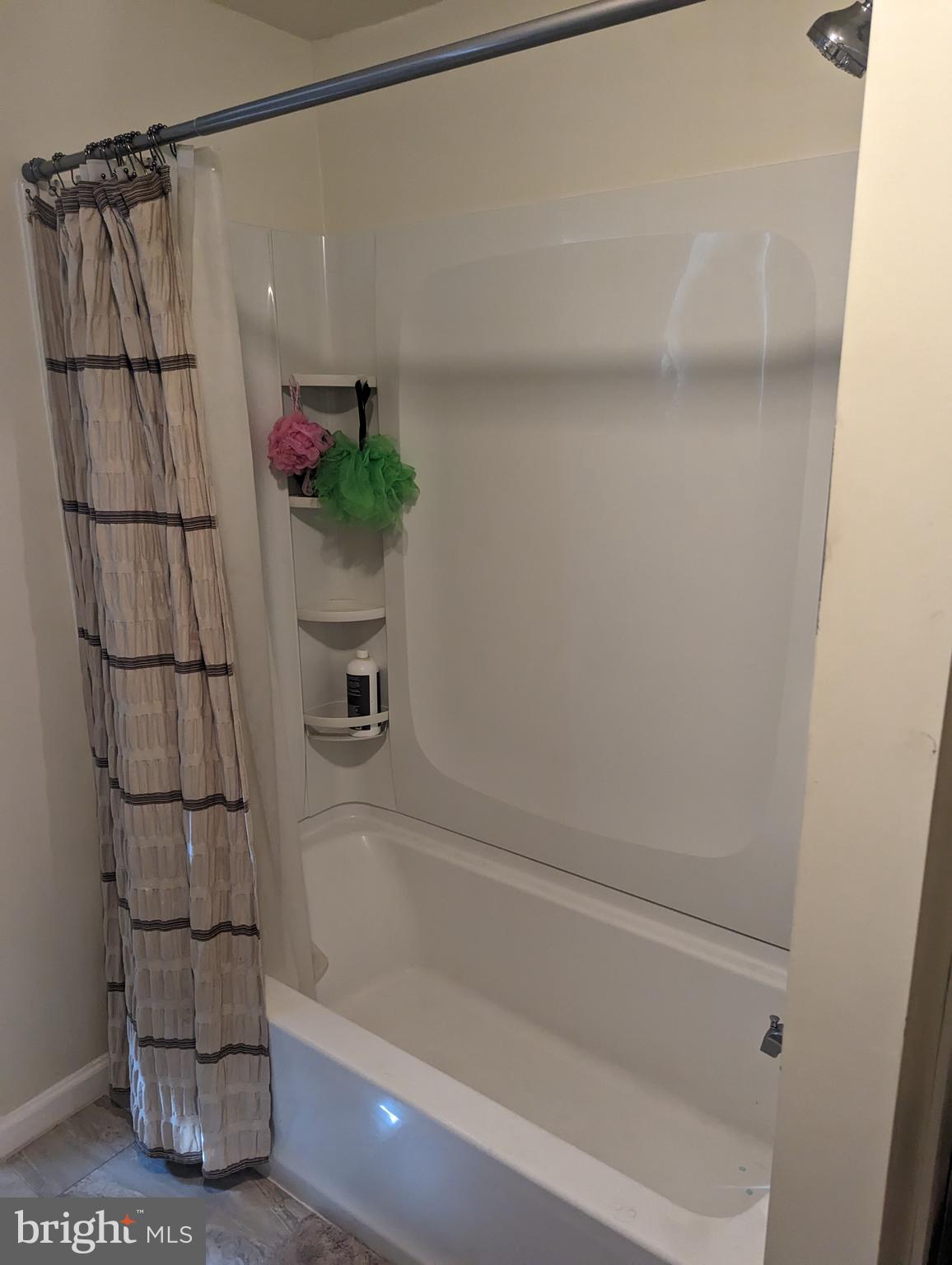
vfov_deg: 71.5
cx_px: 476
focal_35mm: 24
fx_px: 878
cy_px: 632
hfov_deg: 56.9
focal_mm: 6.81
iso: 1783
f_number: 1.85
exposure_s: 1/184
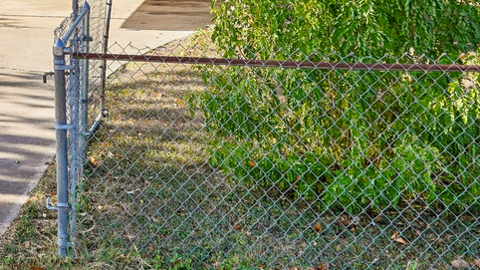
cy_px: -102
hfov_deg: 25.3
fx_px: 942
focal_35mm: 74
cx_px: -115
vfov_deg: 15.4
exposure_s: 1/200
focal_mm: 21
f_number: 8
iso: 100
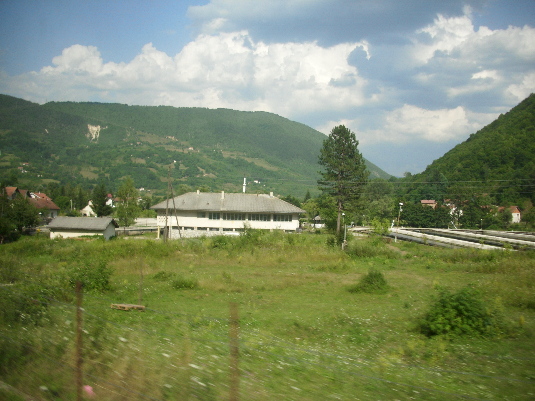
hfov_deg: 58.4
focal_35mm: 31
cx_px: 268
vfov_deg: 45.4
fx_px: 479
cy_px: 200
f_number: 5.6
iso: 50
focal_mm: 6.2
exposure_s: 1/148
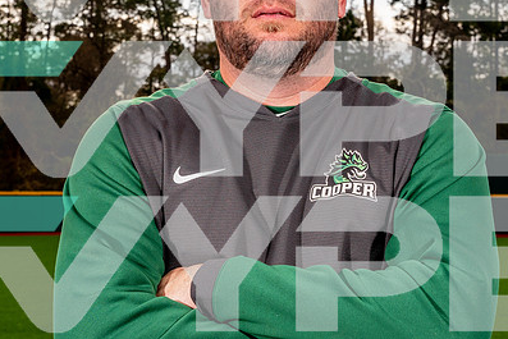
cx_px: 245
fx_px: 1299
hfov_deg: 22.1
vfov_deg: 14.9
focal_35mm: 92
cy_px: 138
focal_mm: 51
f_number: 11
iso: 100
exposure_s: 1/125
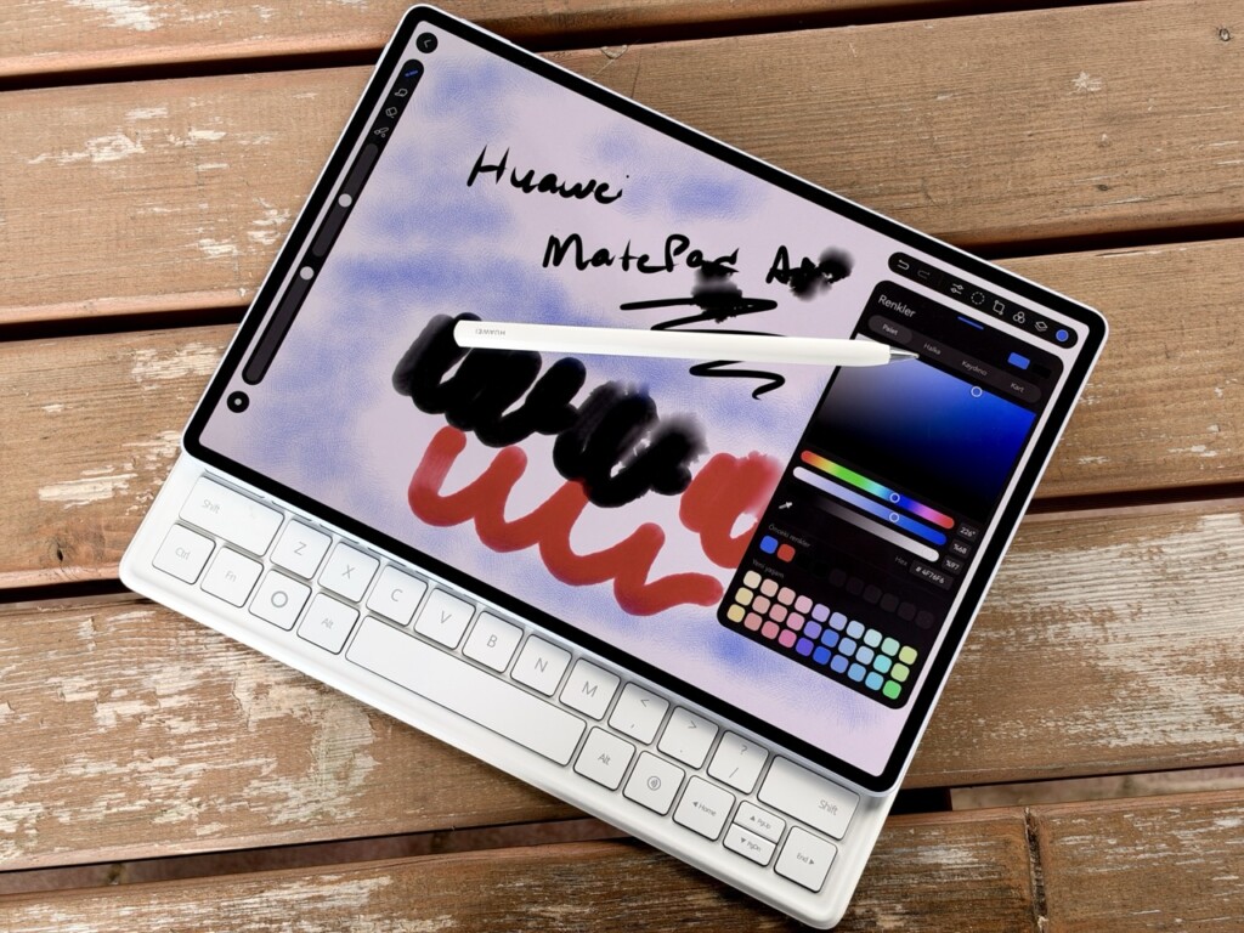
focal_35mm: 48
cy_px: 466
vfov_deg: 30.3
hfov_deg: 39.7
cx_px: 622
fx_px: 1725
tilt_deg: -77.1
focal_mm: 6.93
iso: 50
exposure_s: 1/123
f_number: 1.8
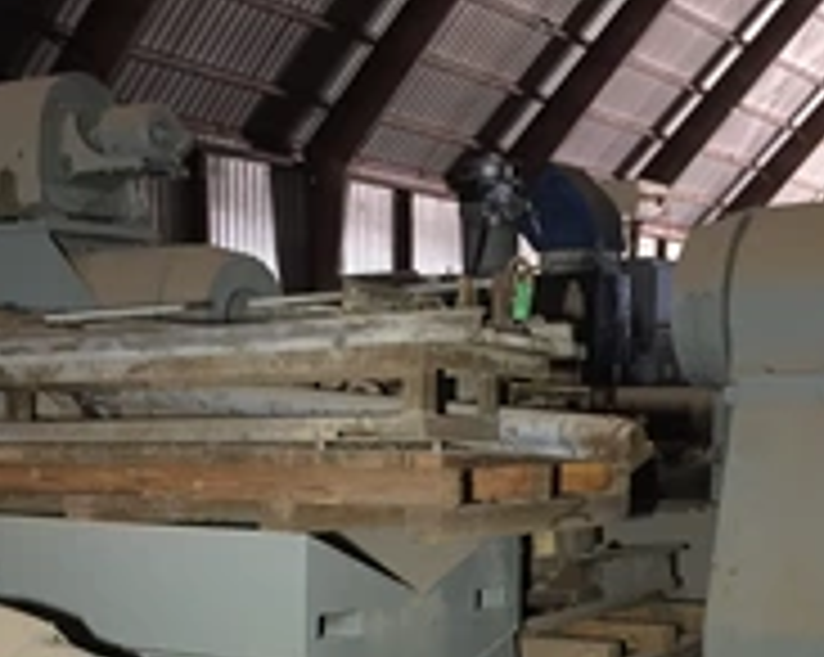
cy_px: 670
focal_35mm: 62
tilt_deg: -10.9
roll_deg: +0.9
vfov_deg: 23.4
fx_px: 1510
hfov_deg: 30.5
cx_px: 419
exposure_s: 1/15
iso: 500
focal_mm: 4.15
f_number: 2.2
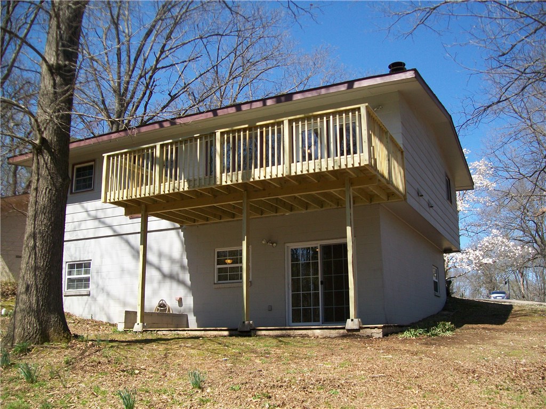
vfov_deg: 41.8
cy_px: 204
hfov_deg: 54.0
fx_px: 536
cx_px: 273
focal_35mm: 34
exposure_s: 1/800
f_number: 2.7
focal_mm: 6.1
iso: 64
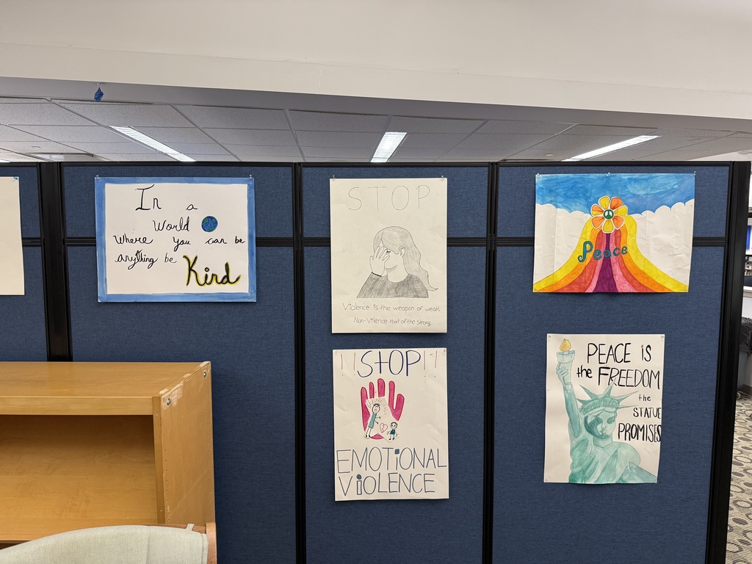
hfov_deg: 71.6
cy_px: 282
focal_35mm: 24
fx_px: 521
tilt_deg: -5.7
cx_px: 376
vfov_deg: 56.8
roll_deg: +0.1
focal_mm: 6.76
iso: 250
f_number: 1.78
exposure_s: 1/60
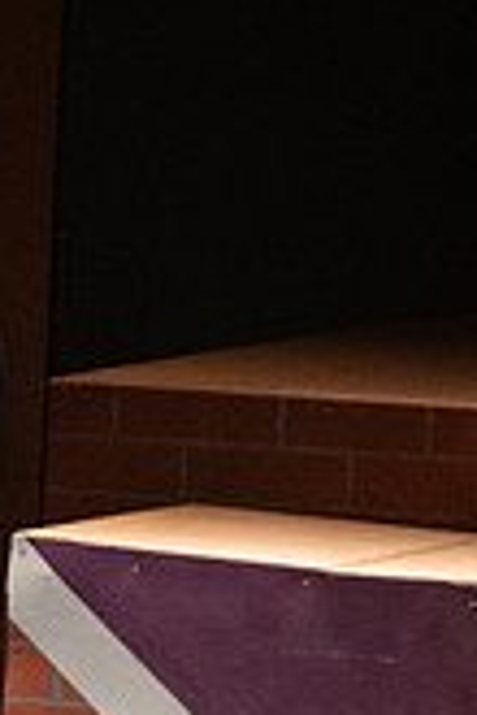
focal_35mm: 1122
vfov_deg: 1.8
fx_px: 22298
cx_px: -694
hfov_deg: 1.2
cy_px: 659
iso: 10000
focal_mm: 320
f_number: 6.3
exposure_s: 1/200
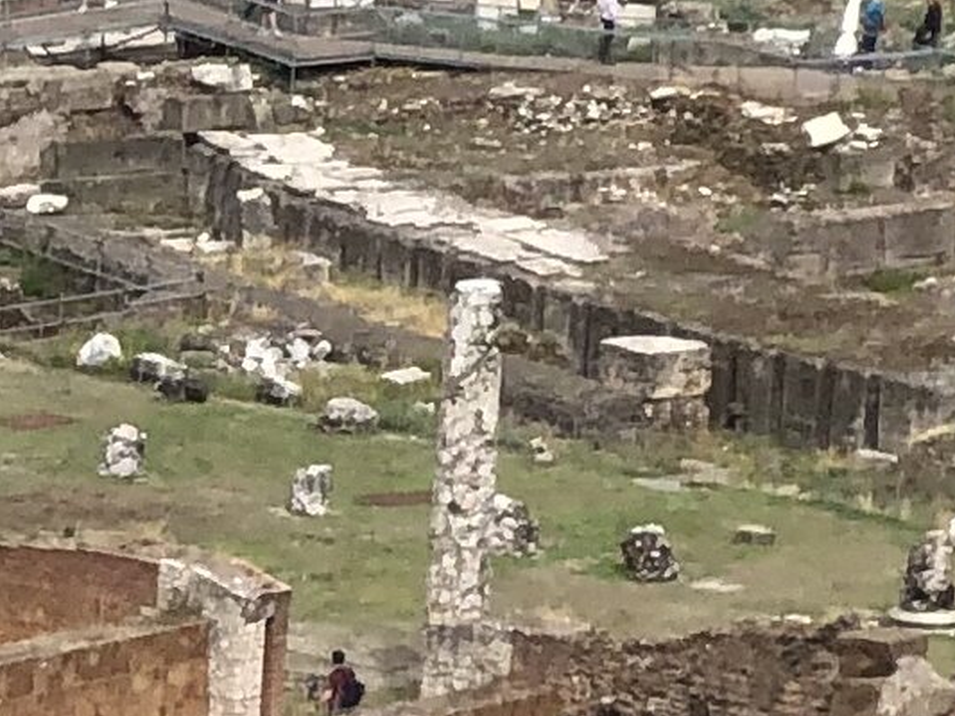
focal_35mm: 390
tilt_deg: -15.7
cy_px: 1267
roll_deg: +1.9
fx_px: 10762
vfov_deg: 3.8
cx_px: -2469
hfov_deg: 4.7
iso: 16
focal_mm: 6
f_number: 2.4
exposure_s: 1/867
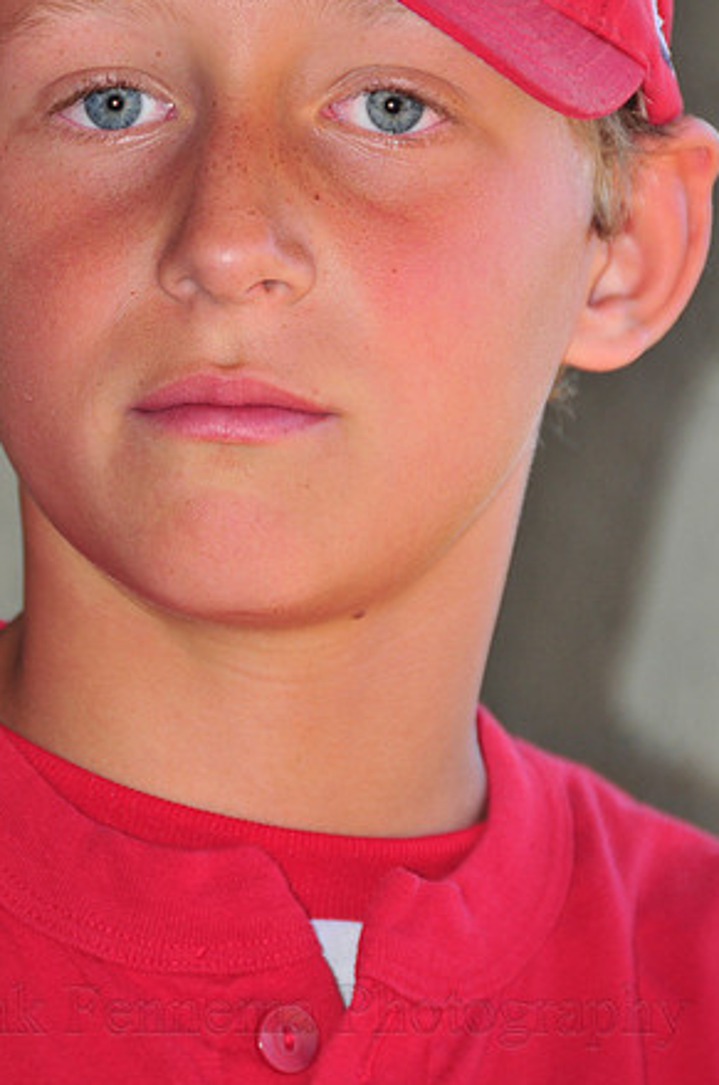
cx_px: 251
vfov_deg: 6.1
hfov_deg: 4.1
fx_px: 10135
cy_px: 408
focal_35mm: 337
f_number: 5.6
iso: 400
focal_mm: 170
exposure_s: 1/320
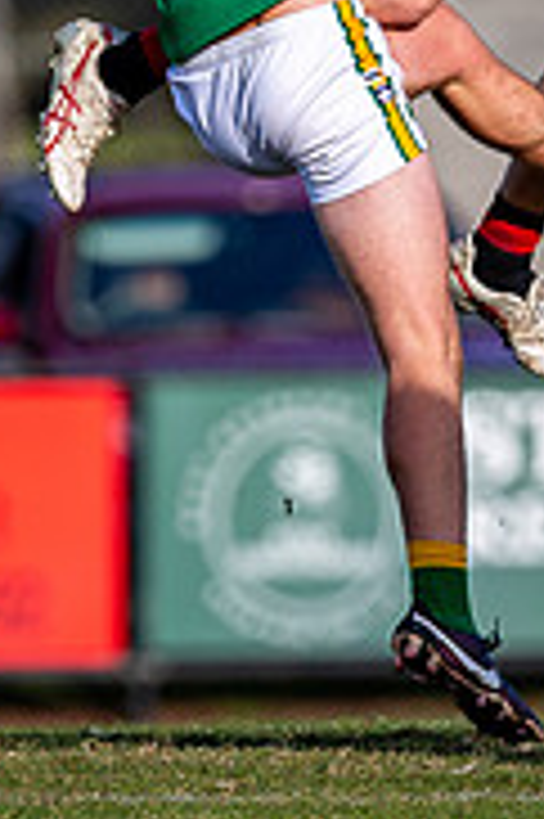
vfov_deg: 0.9
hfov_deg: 0.6
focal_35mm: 2346
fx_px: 53273
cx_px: 192
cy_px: -78
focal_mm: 500
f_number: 4
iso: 160
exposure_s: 1/1600
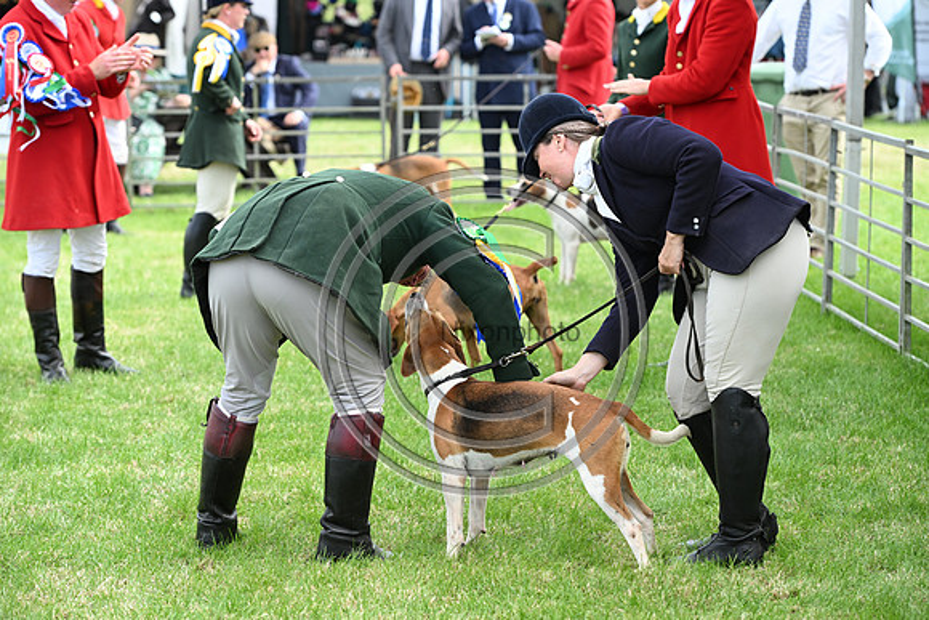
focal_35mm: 125
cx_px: 464
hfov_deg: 16.4
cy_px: 310
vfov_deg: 11.0
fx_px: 3226
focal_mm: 125
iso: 640
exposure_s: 1/1000
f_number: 4.5
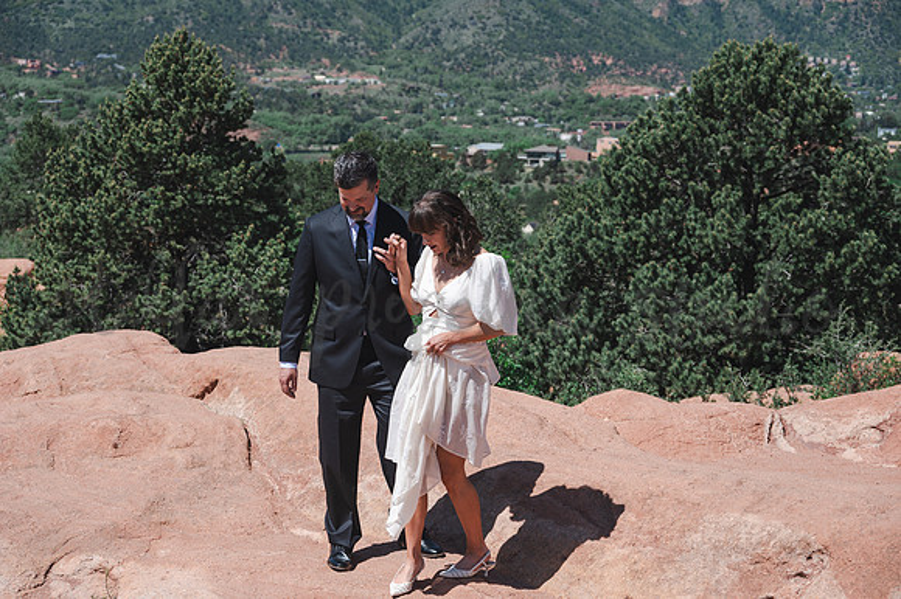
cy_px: 300
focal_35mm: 83
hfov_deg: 24.5
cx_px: 450
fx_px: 2076
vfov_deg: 16.4
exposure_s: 1/800
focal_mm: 83
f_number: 6.3
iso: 100
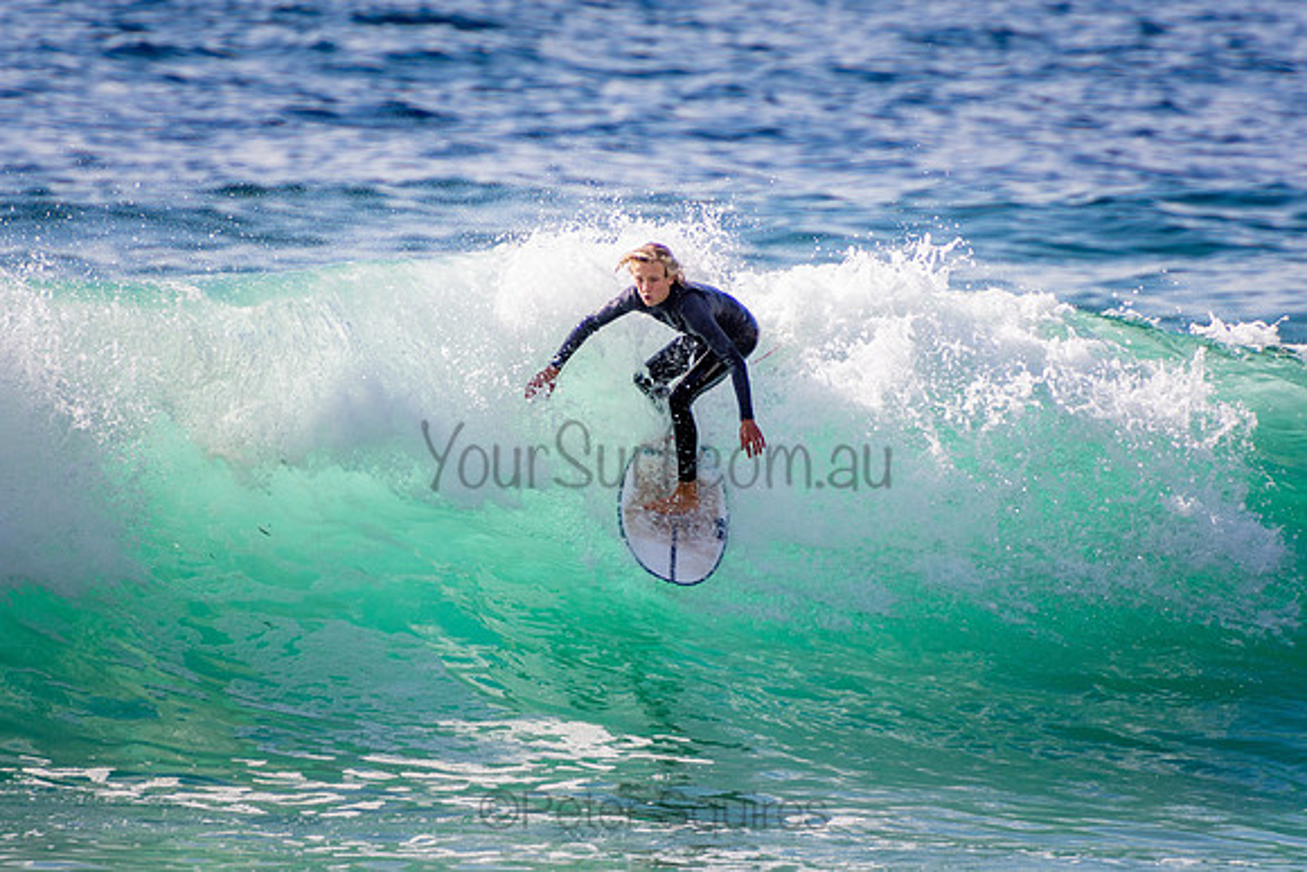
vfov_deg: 2.3
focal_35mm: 600
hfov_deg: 3.4
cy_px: 436
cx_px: 654
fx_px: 21787
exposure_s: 1/2000
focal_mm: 400
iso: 280
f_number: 5.6
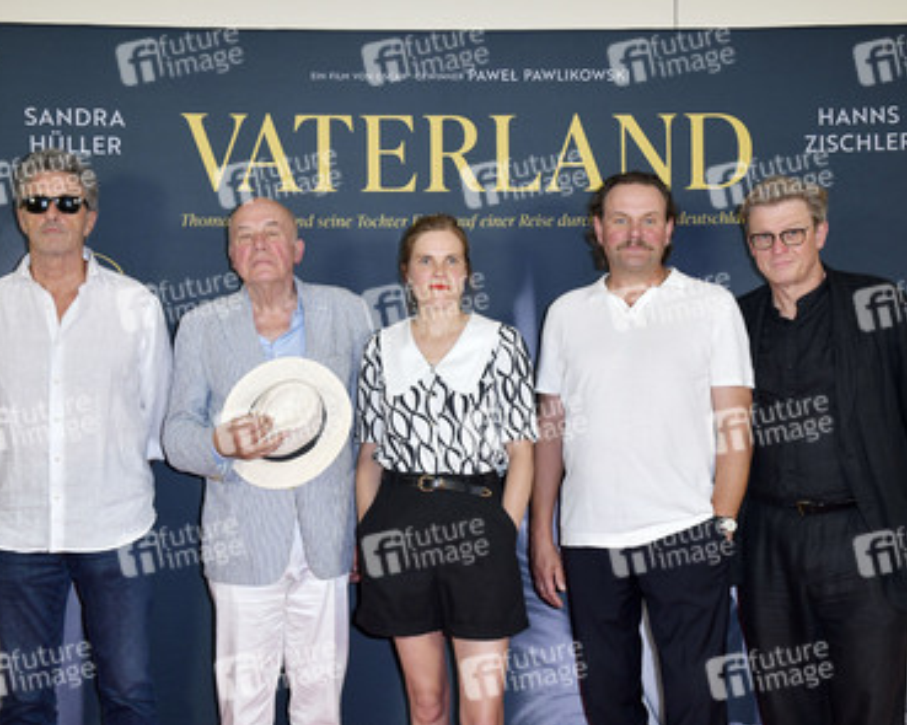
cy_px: 364
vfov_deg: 38.2
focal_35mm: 39
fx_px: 1047
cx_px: 458
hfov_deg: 46.9
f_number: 7.1
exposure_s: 1/250
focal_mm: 34
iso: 640
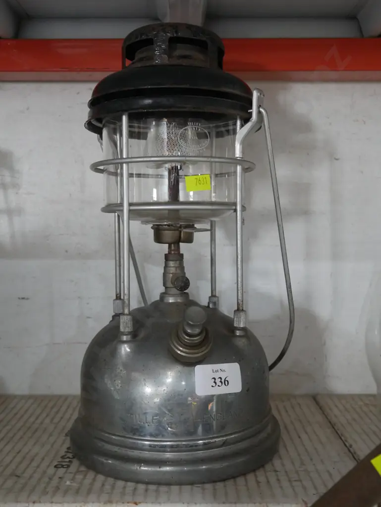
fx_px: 557
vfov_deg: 49.0
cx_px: 190
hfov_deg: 37.8
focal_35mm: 38
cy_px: 254
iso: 2500
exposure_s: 1/60
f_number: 4.1
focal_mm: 19
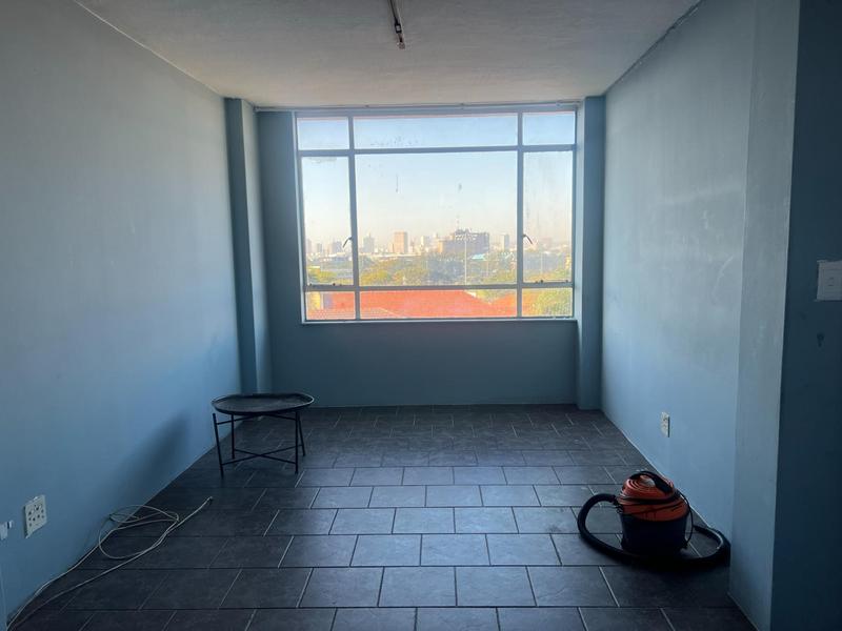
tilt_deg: -7.3
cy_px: 316
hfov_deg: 67.3
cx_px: 421
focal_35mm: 26
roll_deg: +0.6
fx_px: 632
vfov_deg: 53.1
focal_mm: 5.7
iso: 50
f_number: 1.5
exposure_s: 1/418
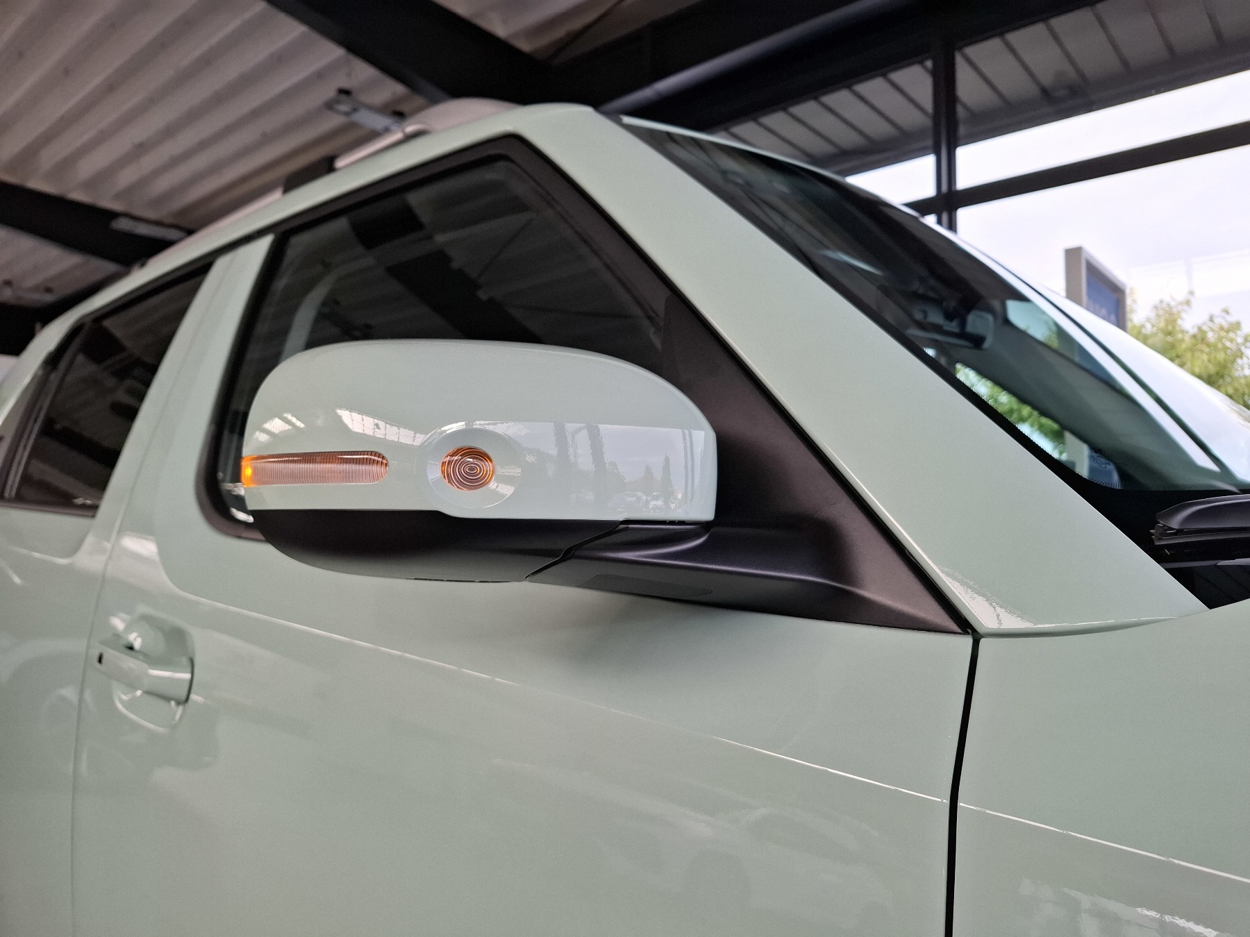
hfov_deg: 73.9
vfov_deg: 58.9
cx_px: 625
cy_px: 468
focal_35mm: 23
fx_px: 831
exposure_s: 1/250
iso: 50
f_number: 1.8
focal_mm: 5.54
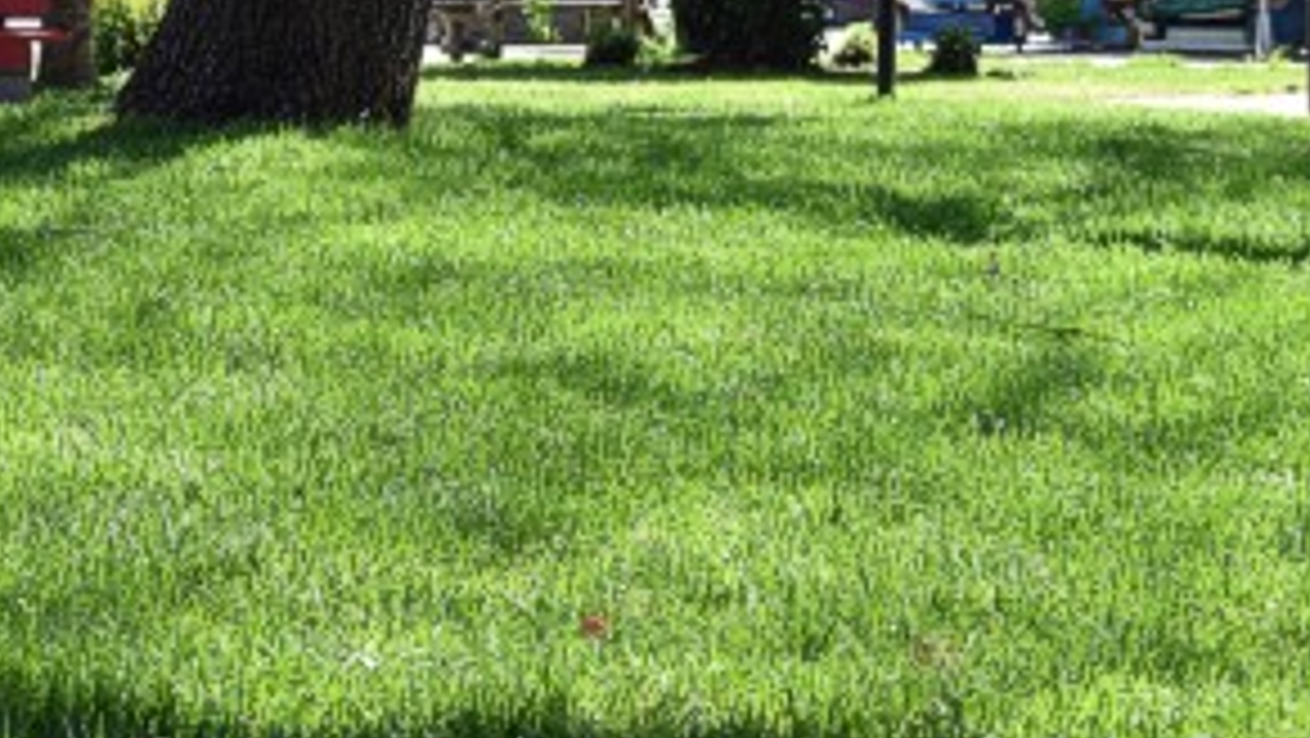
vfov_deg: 10.9
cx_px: 45
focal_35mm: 110
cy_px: -68
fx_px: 3823
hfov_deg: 19.0
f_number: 8
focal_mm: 34
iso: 250
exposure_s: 1/250
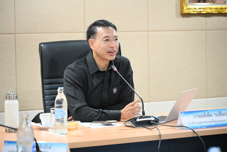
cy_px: 76
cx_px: 114
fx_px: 757
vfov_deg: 11.4
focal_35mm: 120
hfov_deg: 17.1
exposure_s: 1/60
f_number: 4
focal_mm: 120
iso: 3200
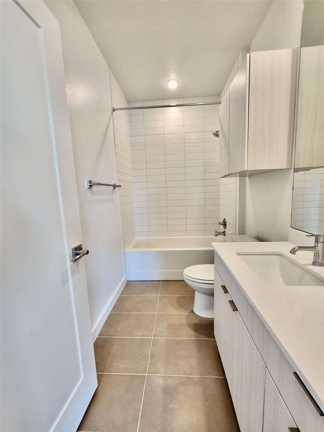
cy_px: 216
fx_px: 162
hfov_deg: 89.9
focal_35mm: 13
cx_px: 162
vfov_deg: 106.2
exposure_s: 1/60
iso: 200
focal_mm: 2.2
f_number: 2.2
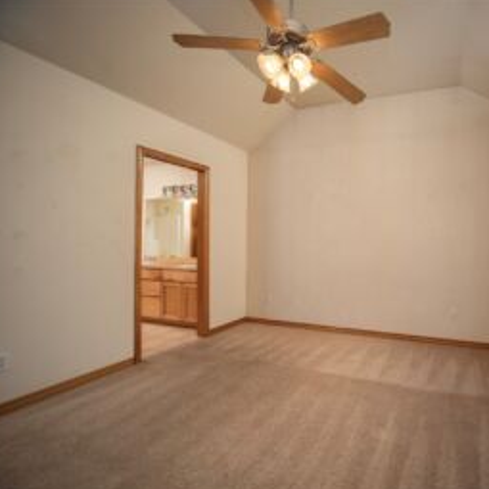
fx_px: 256
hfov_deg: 80.7
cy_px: 250
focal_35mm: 16
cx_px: 366
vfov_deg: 87.4
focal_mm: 12
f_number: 7.1
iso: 250
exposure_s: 1/200
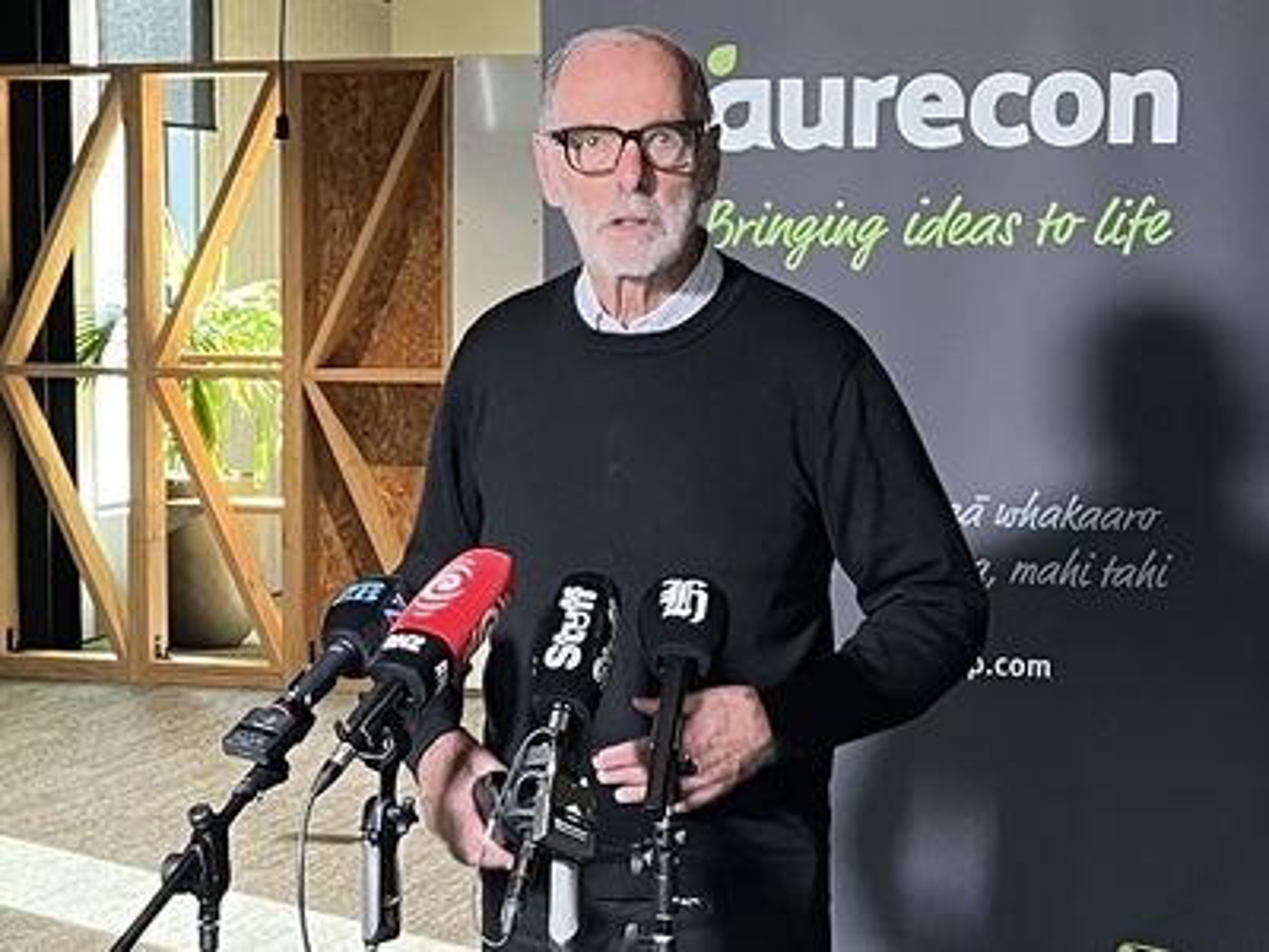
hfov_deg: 67.3
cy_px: 476
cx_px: 634
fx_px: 953
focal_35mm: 26
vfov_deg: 53.1
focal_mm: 5.1
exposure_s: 1/60
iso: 160
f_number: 1.6
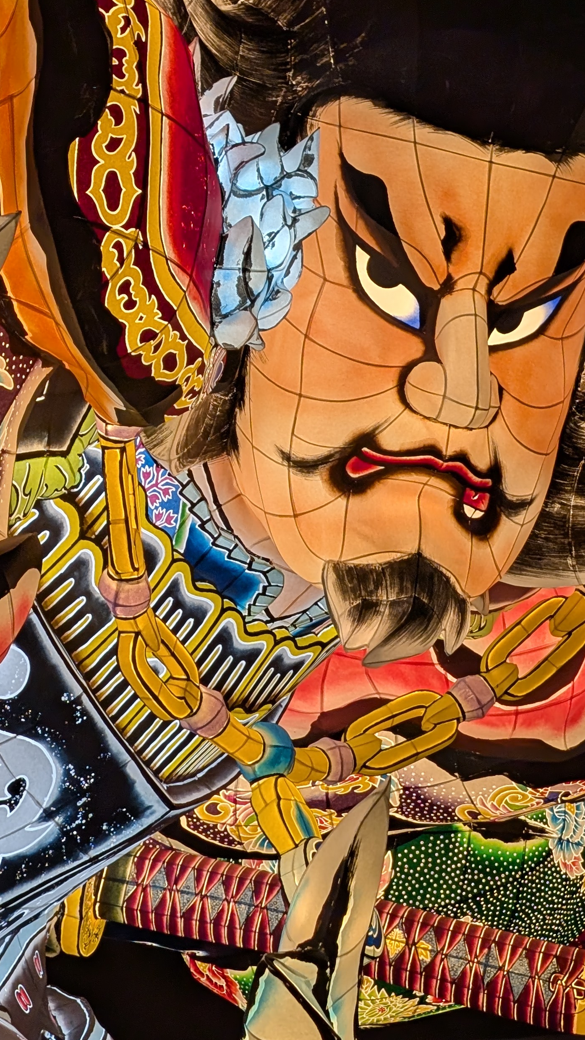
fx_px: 2427
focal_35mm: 88
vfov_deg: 24.2
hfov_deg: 13.7
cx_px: 223
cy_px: 461
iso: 24
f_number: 1.68
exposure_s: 1/100
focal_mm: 6.9
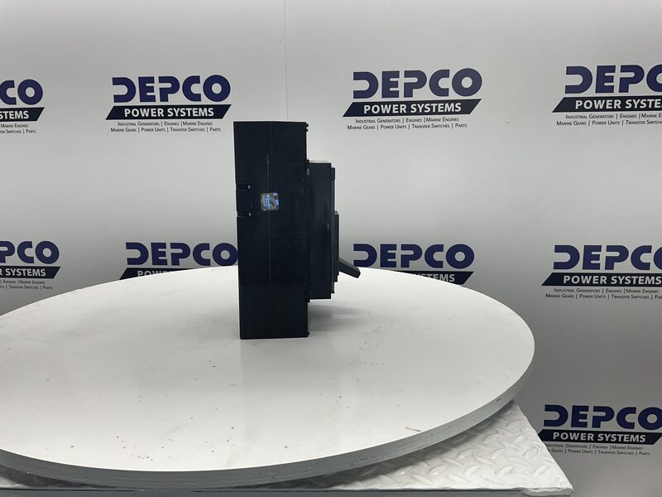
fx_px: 555
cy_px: 248
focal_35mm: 29
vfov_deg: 48.2
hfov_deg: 61.7
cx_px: 331
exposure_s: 1/195
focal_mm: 3
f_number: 1.8
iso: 16
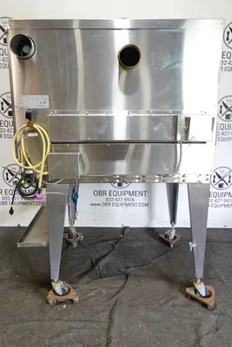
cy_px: 174
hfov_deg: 41.1
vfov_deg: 58.7
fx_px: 309
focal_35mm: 32
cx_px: 116
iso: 640
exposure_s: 1/40
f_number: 3.5
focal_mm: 11.76
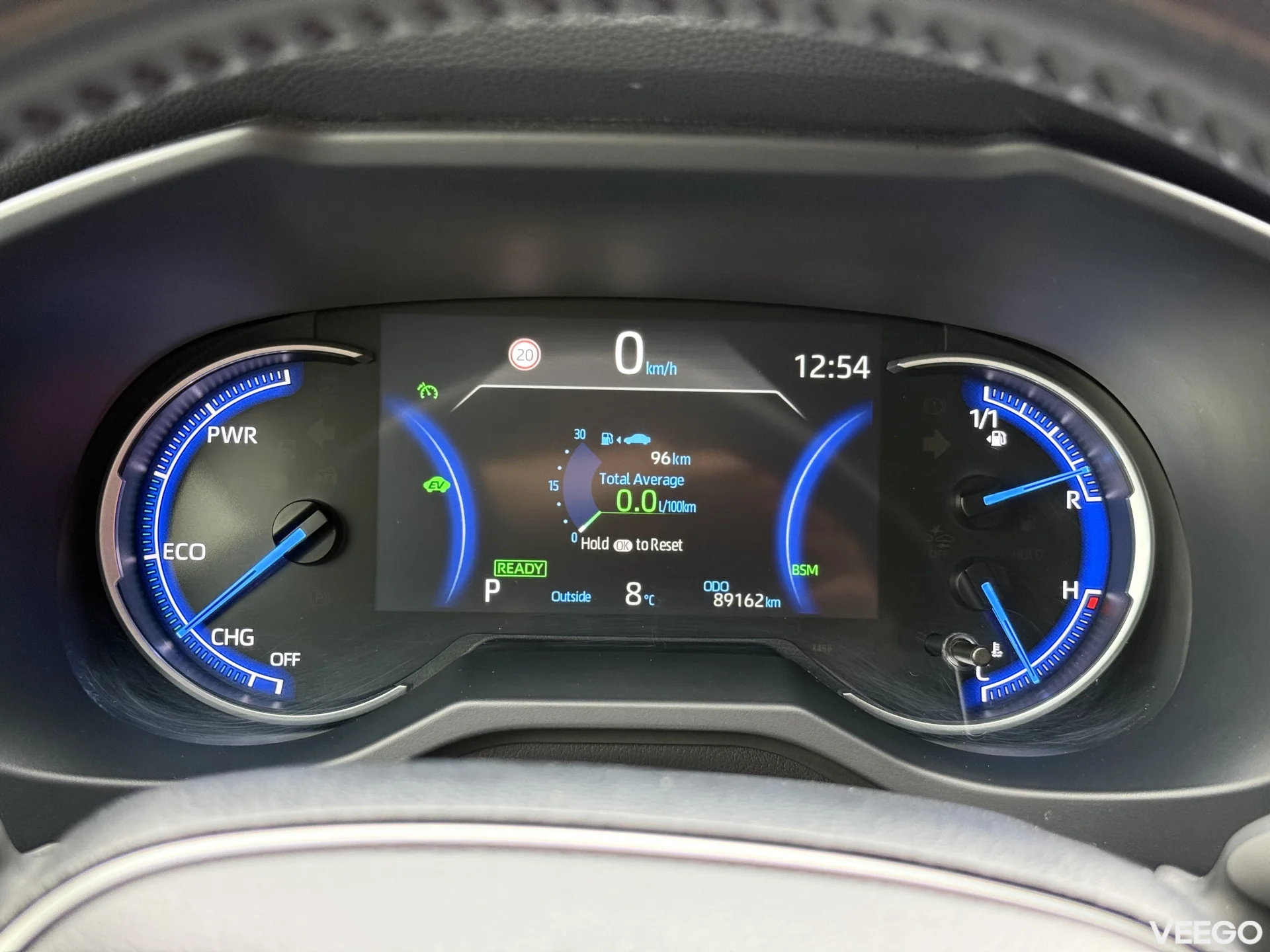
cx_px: 635
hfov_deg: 39.7
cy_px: 476
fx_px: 1761
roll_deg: -5.3
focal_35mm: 48
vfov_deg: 30.3
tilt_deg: -22.1
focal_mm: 6.76
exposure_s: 1/39
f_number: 1.78
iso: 320
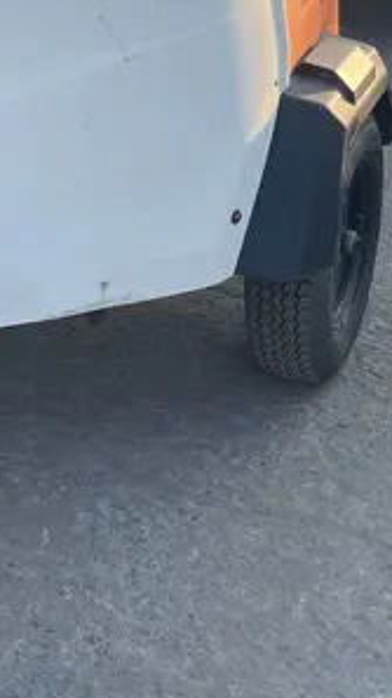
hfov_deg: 16.5
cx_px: -87
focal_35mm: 70
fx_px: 1294
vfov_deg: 28.5
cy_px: 15
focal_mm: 4.2
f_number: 1.6
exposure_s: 1/1103
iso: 50
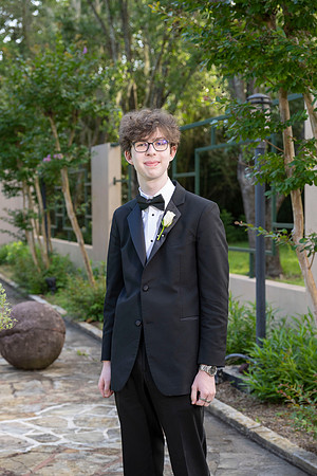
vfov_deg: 30.1
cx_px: 158
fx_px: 885
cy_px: 238
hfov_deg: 20.3
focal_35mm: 67
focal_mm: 67
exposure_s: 1/200
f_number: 5
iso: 500
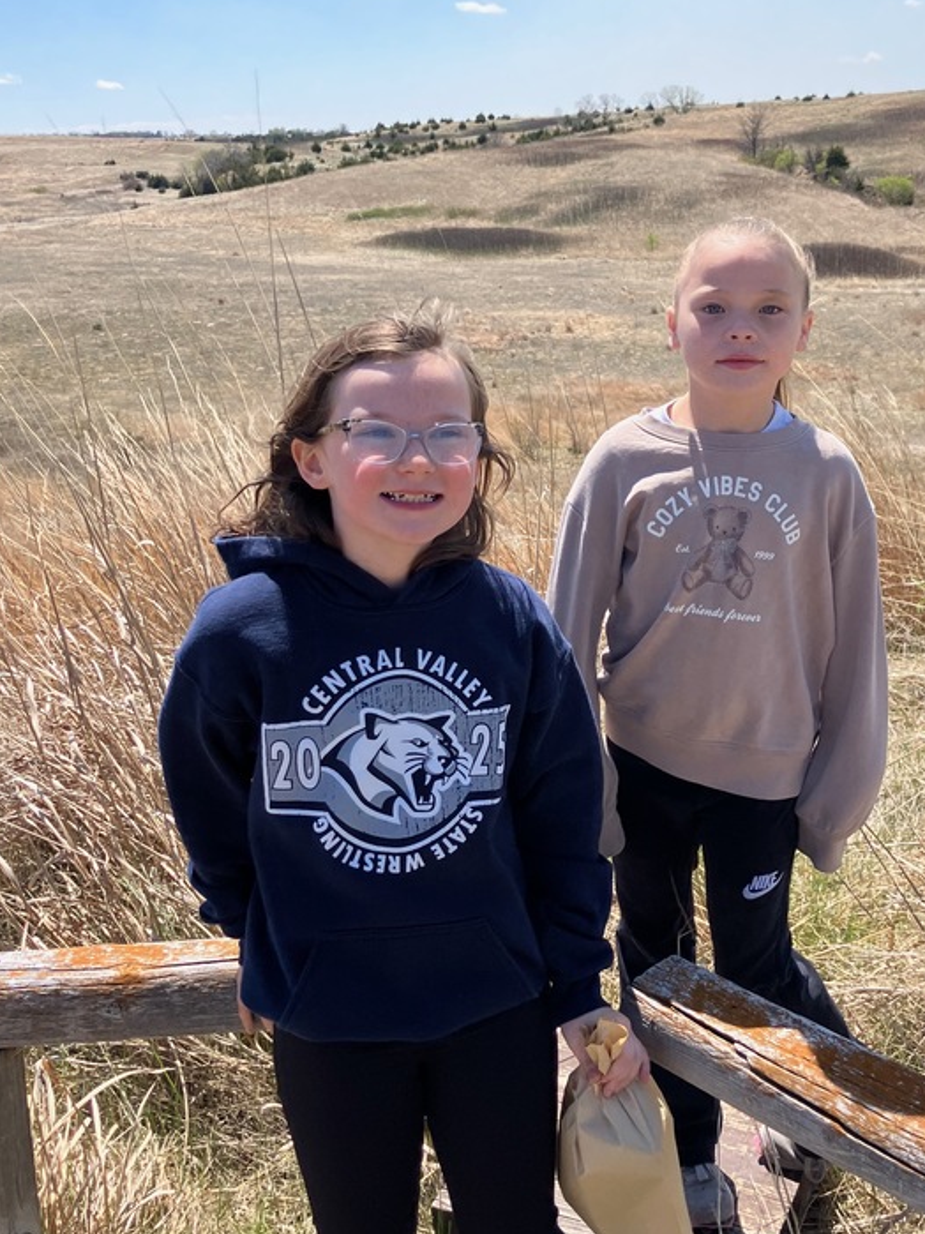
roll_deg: +0.5
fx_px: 1461
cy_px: 546
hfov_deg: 34.9
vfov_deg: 45.7
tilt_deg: -14.1
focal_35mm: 41
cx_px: 577
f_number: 1.8
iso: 32
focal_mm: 3.99
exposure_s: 1/1869
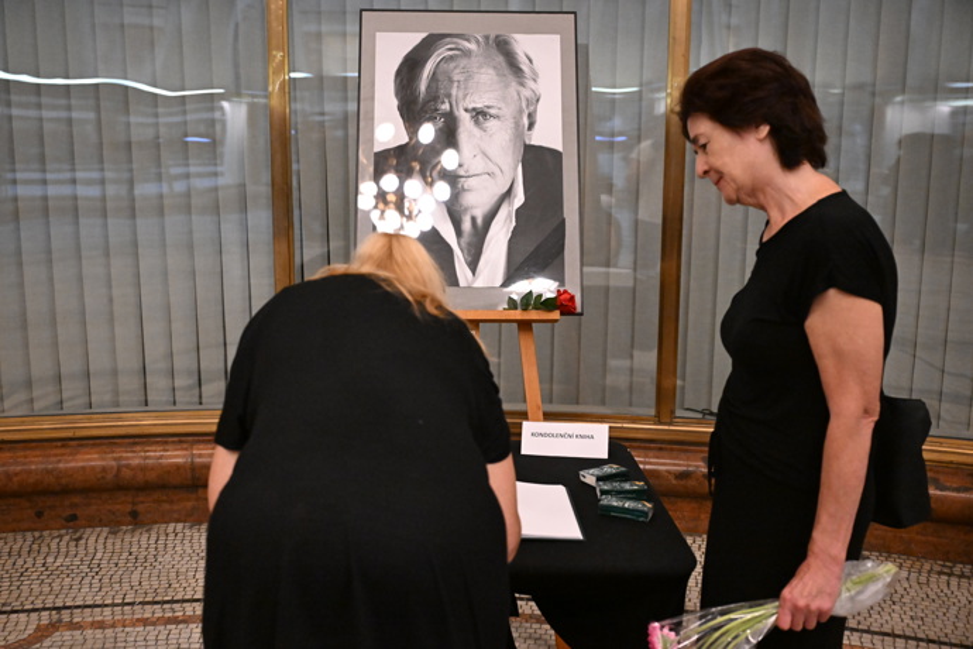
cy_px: 324
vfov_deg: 36.9
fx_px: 973
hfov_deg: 53.1
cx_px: 486
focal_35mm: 36
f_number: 3.5
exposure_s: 1/320
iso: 10000
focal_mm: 36
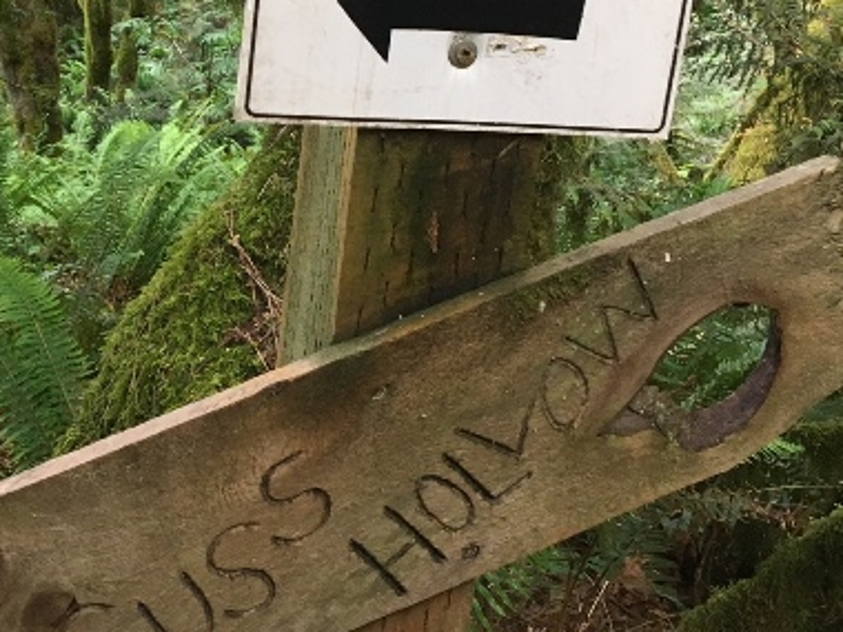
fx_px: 1486
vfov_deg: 23.7
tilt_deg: -16.2
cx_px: 262
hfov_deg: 31.4
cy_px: 124
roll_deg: -0.9
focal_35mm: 61
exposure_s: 1/30
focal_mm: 4.15
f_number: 2.2
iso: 80
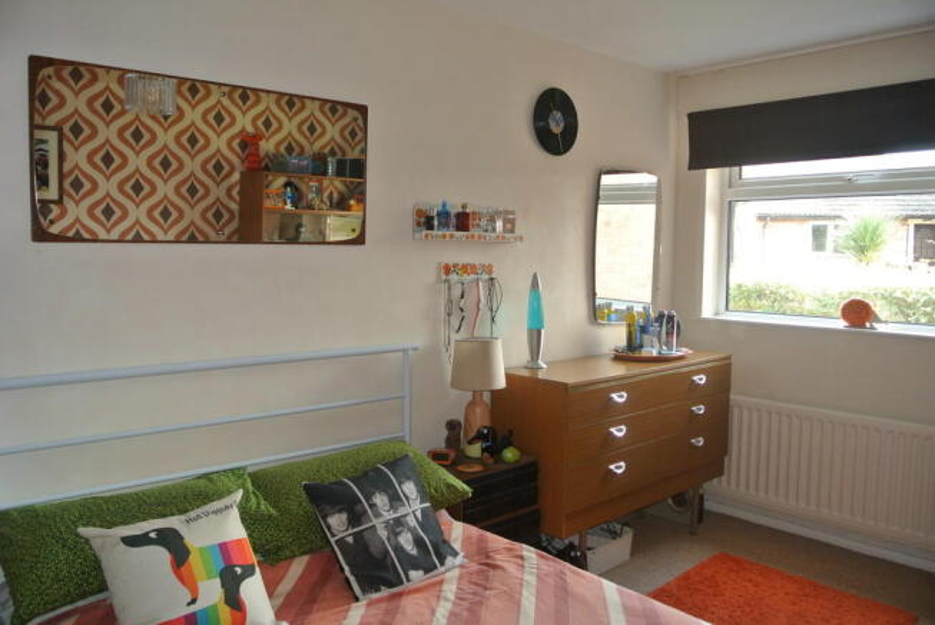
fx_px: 702
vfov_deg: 48.0
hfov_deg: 67.3
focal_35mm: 27
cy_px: 312
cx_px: 468
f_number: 3.5
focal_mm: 10
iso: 450
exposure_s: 1/60
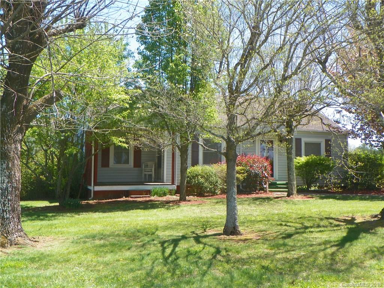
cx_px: 192
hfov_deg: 42.9
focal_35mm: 44
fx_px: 488
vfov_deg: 32.9
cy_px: 144
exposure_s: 1/160
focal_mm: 7.9
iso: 64
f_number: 4
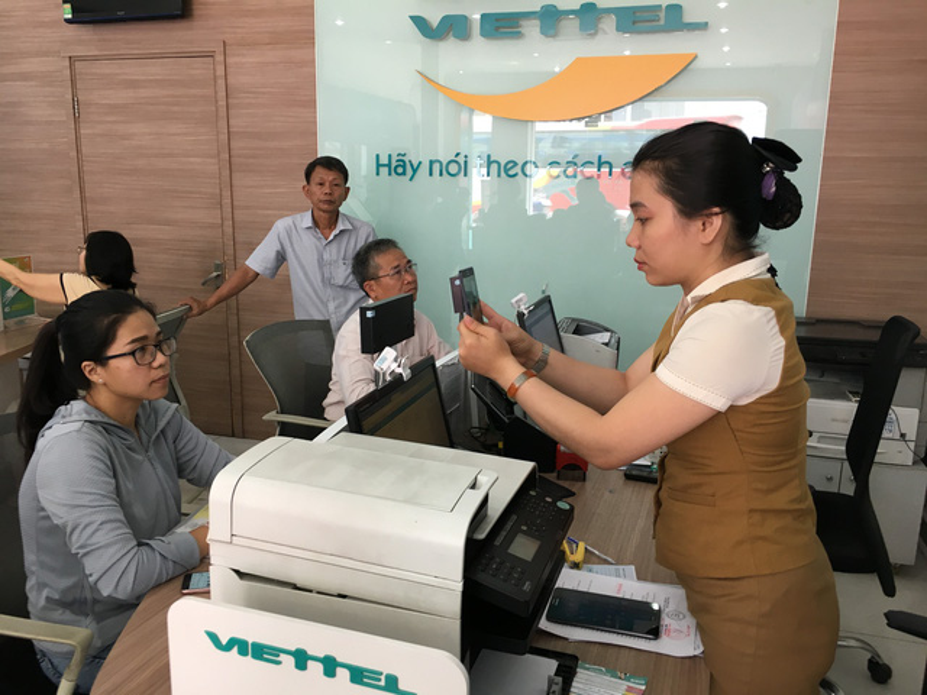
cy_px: 348
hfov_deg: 61.7
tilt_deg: -11.9
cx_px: 464
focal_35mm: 29
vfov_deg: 48.2
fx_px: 777
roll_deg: -1.6
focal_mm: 4.15
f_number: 2.2
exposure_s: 1/33
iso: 64
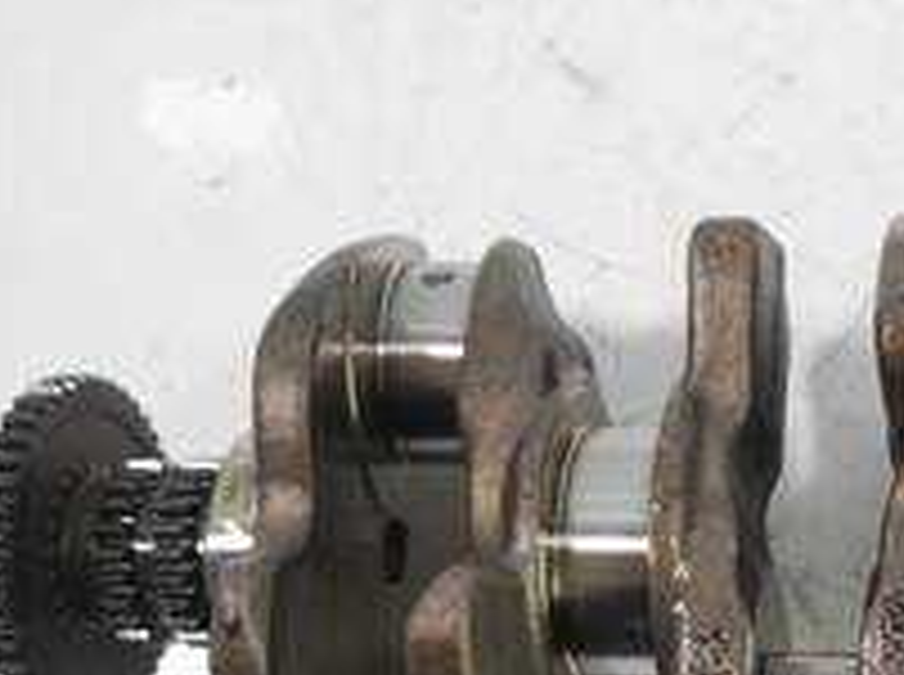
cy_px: 590
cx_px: 985
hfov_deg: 26.8
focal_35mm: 67
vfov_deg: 21.4
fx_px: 1747
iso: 640
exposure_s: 1/60
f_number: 3.5
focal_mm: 14
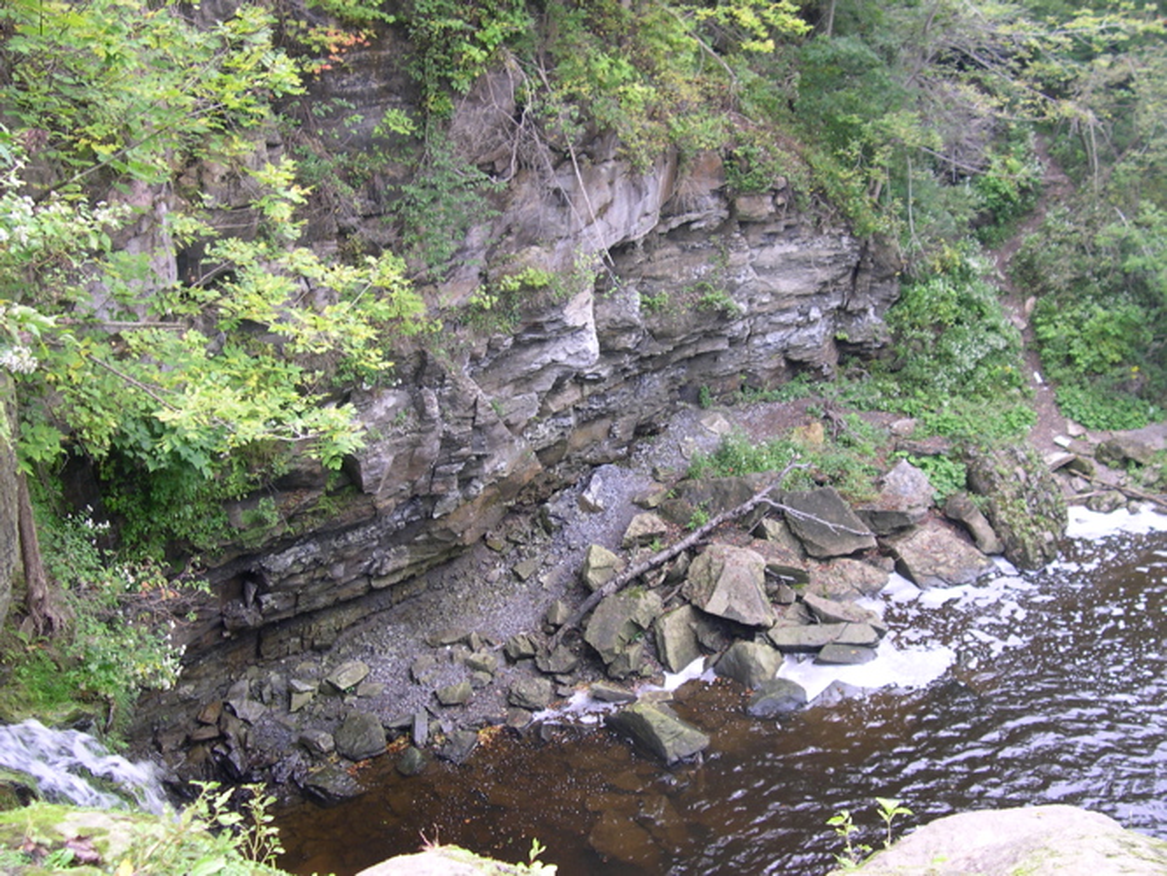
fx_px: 1282
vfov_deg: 37.7
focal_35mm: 38
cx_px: 584
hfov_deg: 49.0
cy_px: 438
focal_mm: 8
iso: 100
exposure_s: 1/34.9
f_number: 2.8
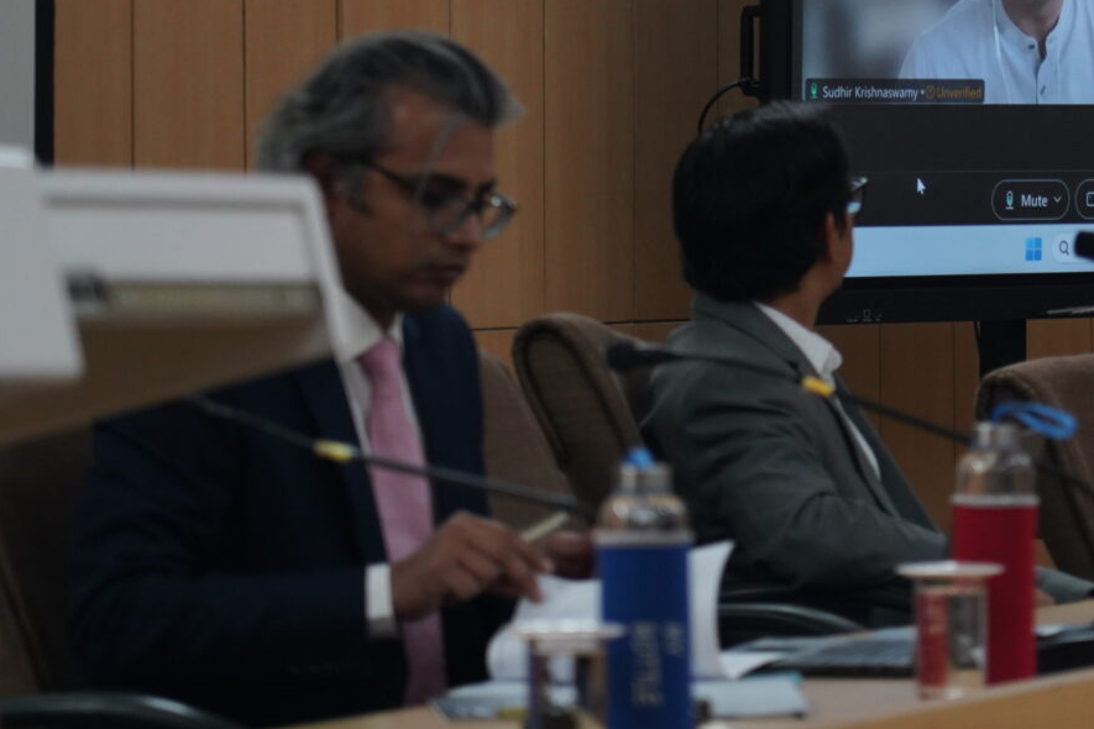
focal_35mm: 243
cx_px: 973
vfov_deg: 5.6
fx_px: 7384
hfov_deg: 8.4
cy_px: 75
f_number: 4
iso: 1250
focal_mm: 105
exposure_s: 1/160
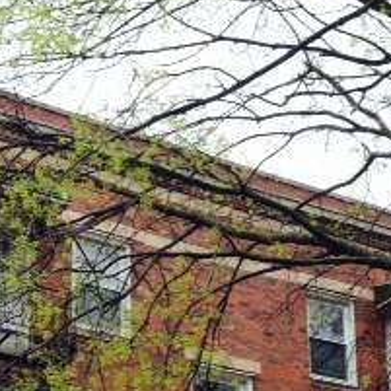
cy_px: 502
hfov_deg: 18.6
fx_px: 1188
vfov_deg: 17.6
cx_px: 123
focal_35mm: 93
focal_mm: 4.12
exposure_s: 1/180
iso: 50
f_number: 2.4
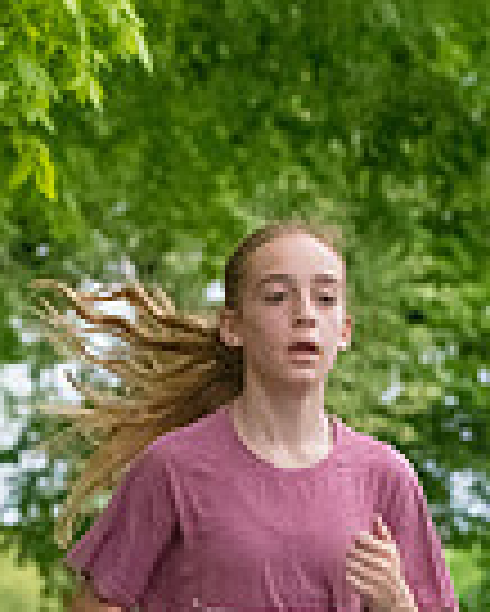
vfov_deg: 4.4
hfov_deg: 3.5
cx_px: 263
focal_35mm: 439
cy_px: 814
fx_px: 7949
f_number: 5.6
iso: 6400
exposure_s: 1/1250
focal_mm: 95
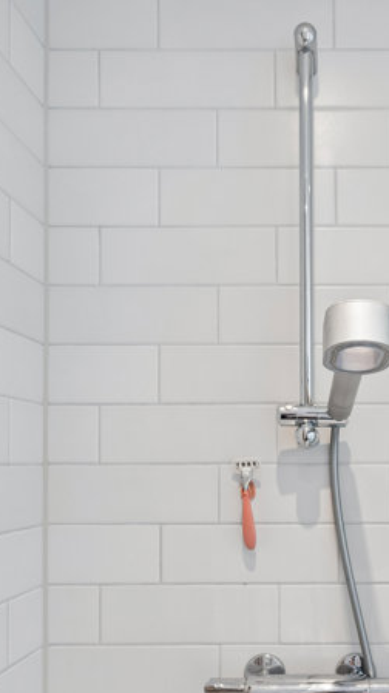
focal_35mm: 28
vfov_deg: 67.6
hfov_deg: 38.7
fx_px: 514
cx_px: 347
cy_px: 397
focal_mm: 15
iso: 125
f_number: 8
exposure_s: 1/2.5
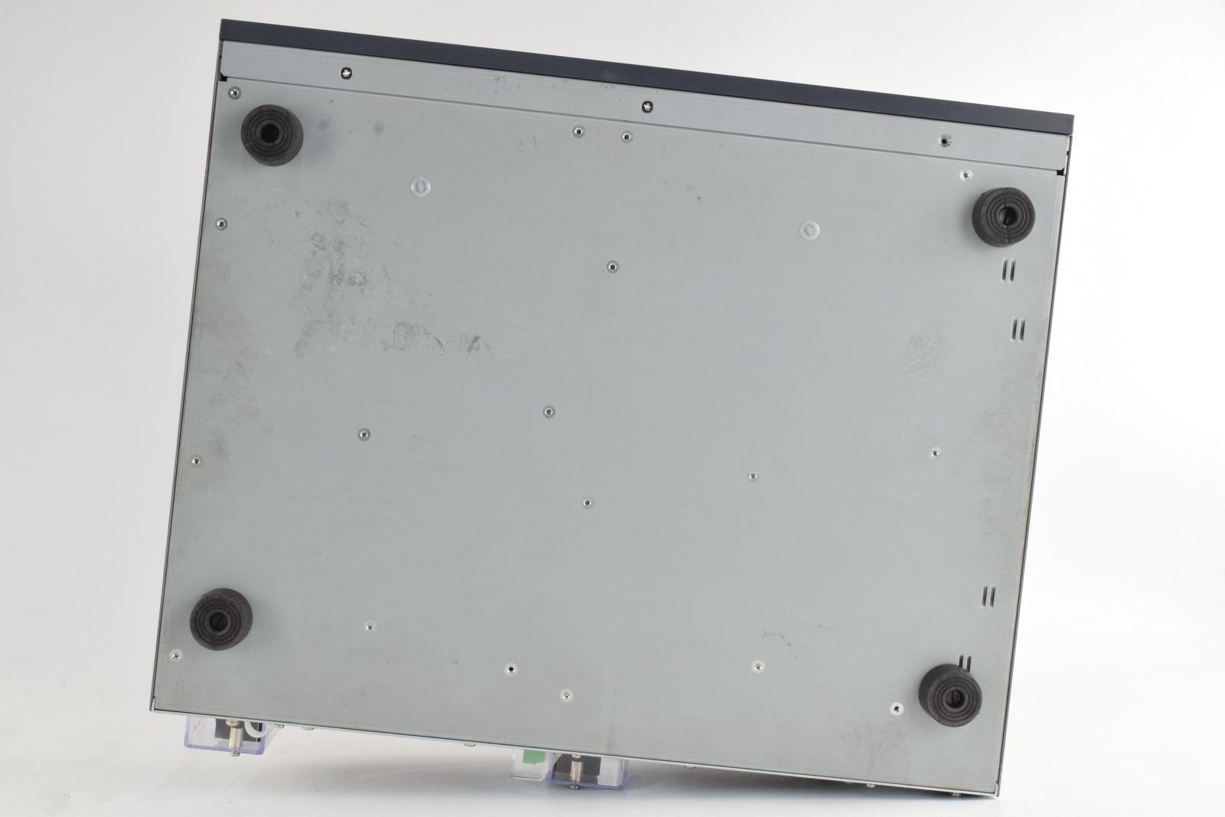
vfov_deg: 25.1
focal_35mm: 54
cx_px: 612
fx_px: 1838
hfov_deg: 36.9
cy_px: 408
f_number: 22
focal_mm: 36
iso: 1600
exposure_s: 1/30
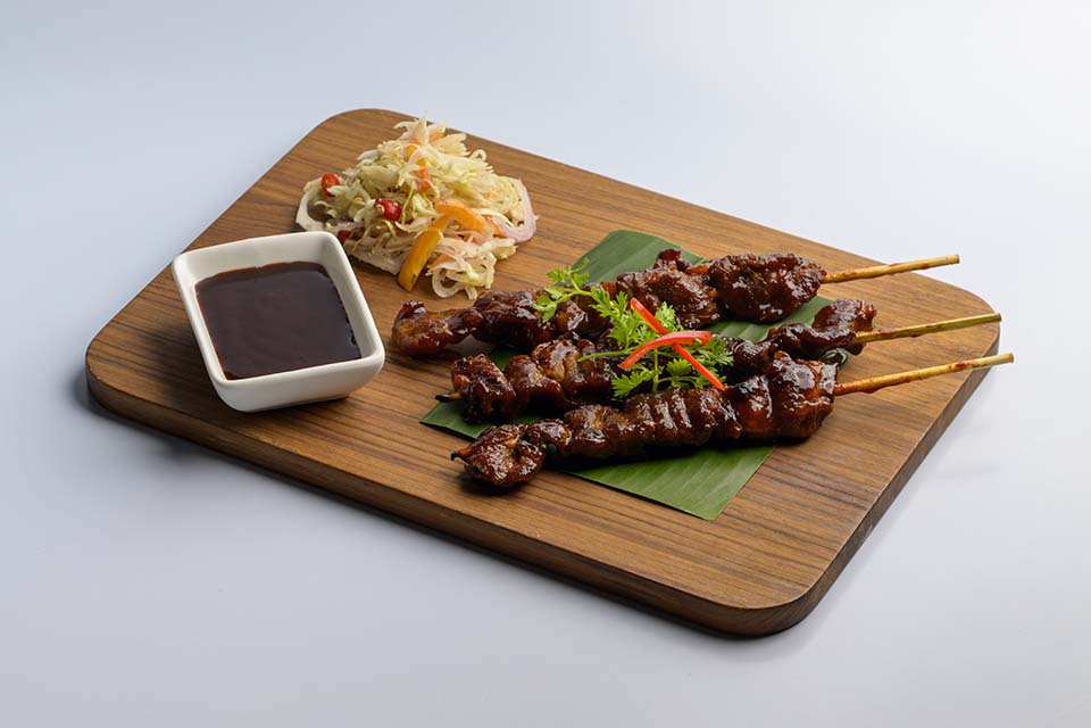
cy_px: 364
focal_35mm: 85
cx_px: 546
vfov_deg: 16.1
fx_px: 2576
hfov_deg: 23.9
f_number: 8.5
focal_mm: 85
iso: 80
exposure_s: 1/200
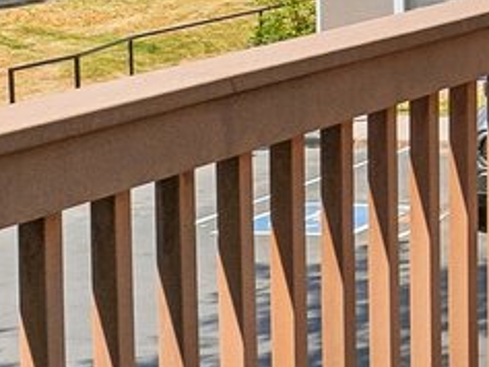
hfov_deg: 10.3
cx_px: 1467
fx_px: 1939
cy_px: -218
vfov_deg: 10.4
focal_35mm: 137
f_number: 8
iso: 100
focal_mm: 11
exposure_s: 1/350
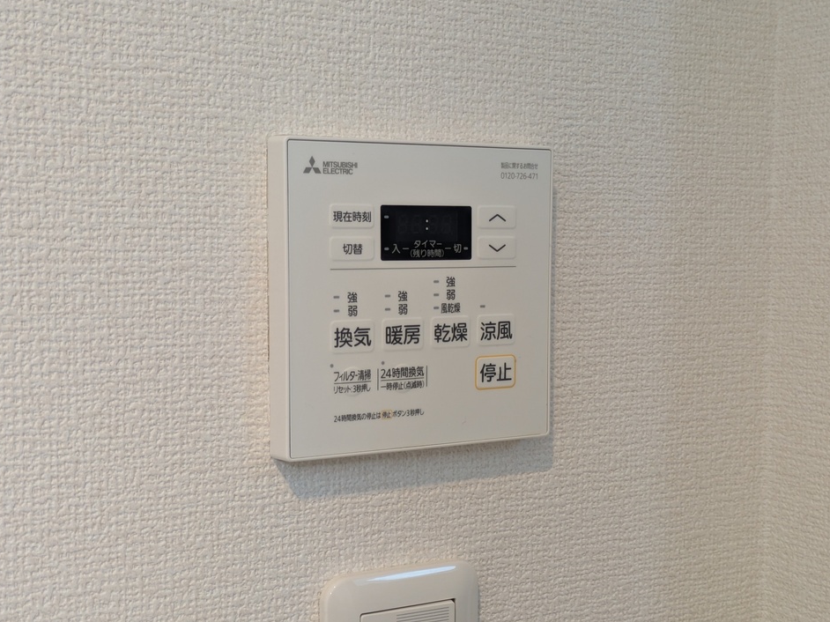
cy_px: 310
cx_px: 411
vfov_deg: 28.0
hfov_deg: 36.8
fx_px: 1247
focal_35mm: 52
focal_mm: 5.43
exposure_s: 1/30
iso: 71
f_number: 1.89
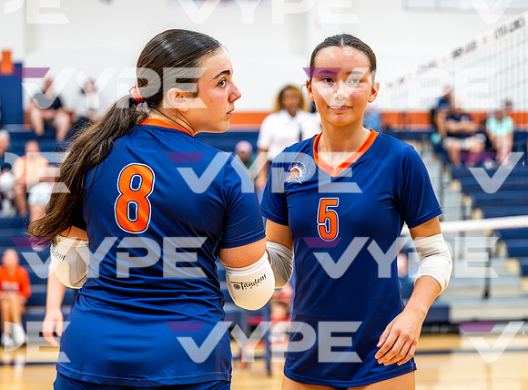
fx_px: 1502
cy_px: 216
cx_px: 314
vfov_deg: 14.8
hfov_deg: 19.9
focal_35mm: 99
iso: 4000
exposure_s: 1/800
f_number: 2.8
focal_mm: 70
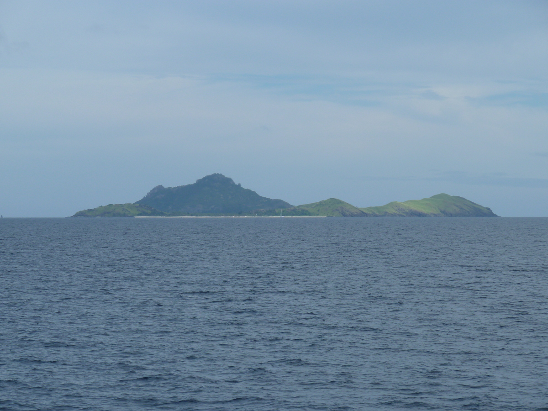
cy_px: 206
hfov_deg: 14.4
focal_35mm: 137
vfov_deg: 10.8
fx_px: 2169
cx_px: 274
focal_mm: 22.5
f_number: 5.6
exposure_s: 1/500
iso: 80
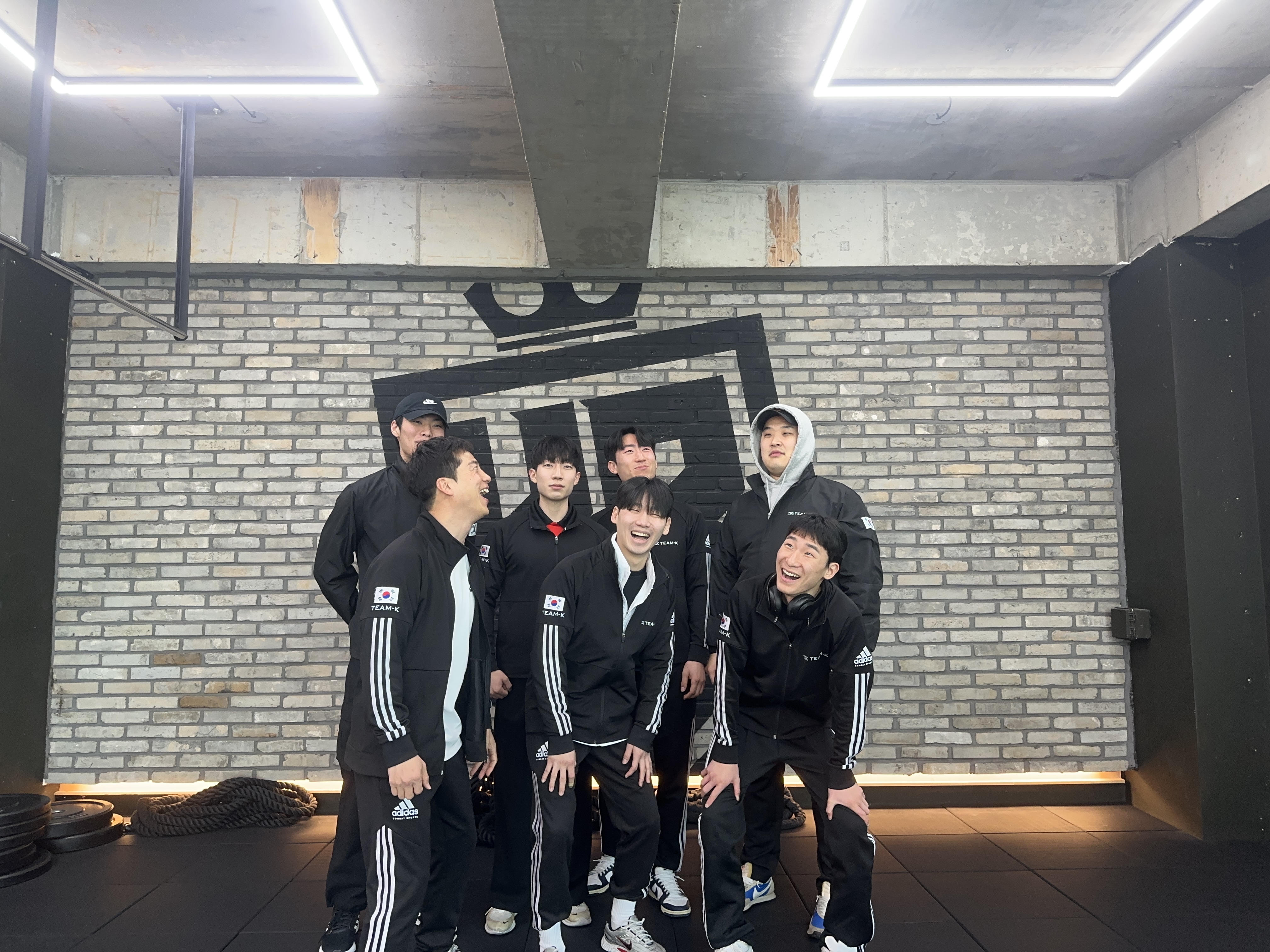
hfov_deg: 71.6
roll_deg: -0.1
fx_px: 881
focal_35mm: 24
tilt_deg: +4.7
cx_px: 635
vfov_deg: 56.8
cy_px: 476
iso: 200
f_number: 1.78
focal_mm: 6.86
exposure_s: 1/120
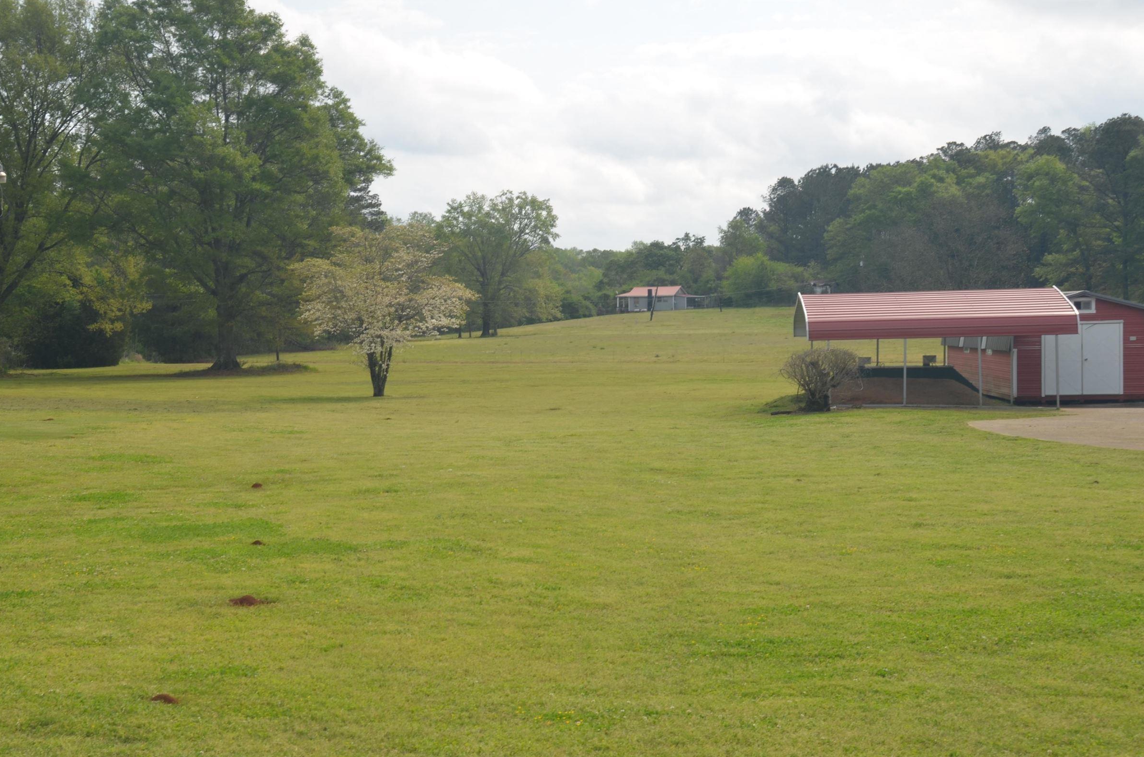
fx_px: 1712
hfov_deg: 36.8
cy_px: 371
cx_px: 441
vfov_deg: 24.9
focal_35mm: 54
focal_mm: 28
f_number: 10
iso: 100
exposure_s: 1/200
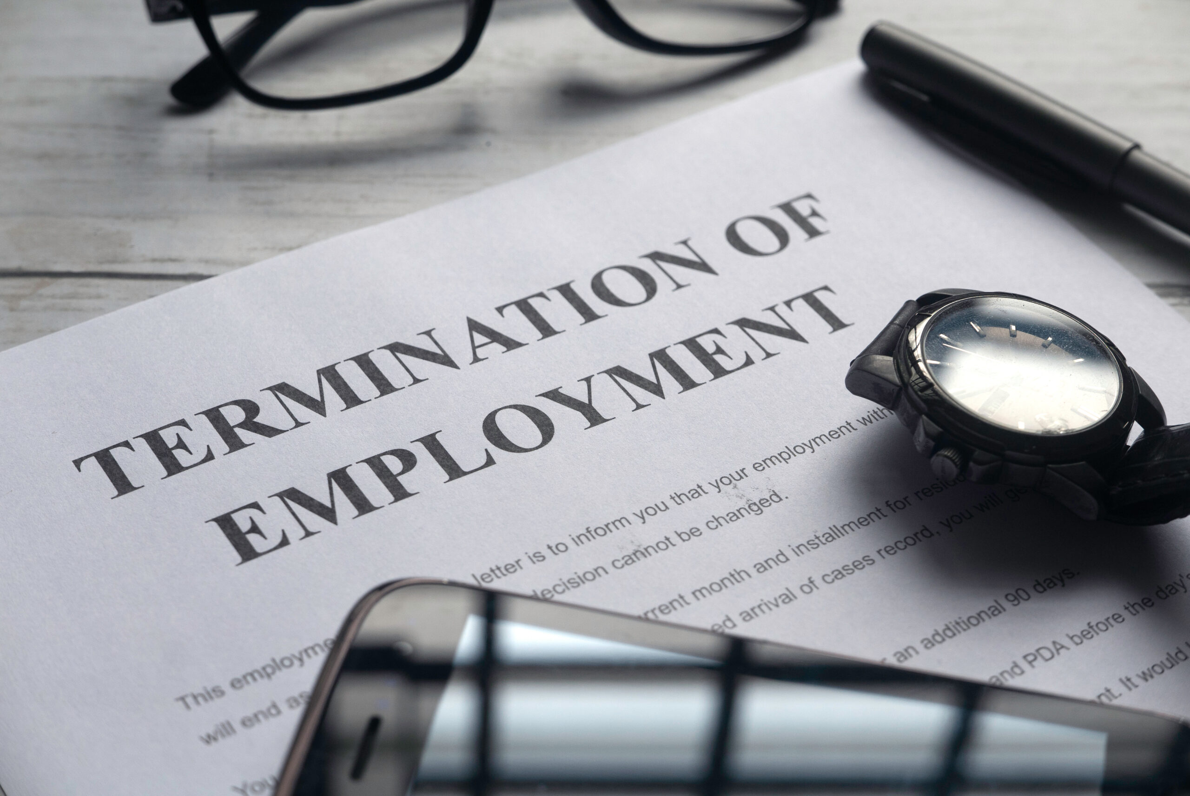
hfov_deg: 27.0
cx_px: 595
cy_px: 398
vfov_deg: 18.2
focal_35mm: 75
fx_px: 2481
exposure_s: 1/125
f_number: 4.5
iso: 200
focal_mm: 34
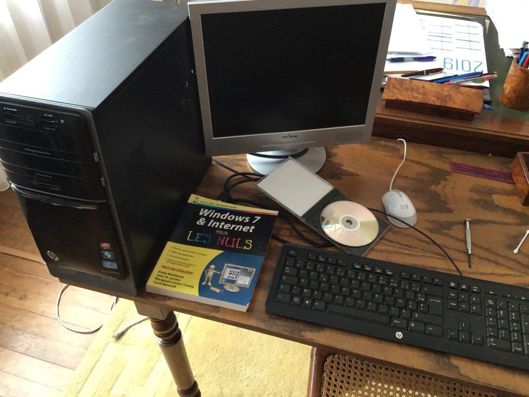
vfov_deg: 45.4
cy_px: 198
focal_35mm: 31
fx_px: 474
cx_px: 264
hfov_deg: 58.4
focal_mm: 3.3
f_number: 2.4
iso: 250
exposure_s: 1/17
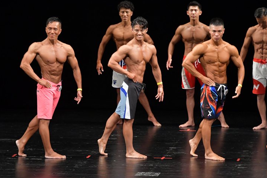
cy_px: 88
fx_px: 1929
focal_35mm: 260
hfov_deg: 7.9
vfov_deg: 5.3
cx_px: 126
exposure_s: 1/400
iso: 3200
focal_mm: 160
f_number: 5.6
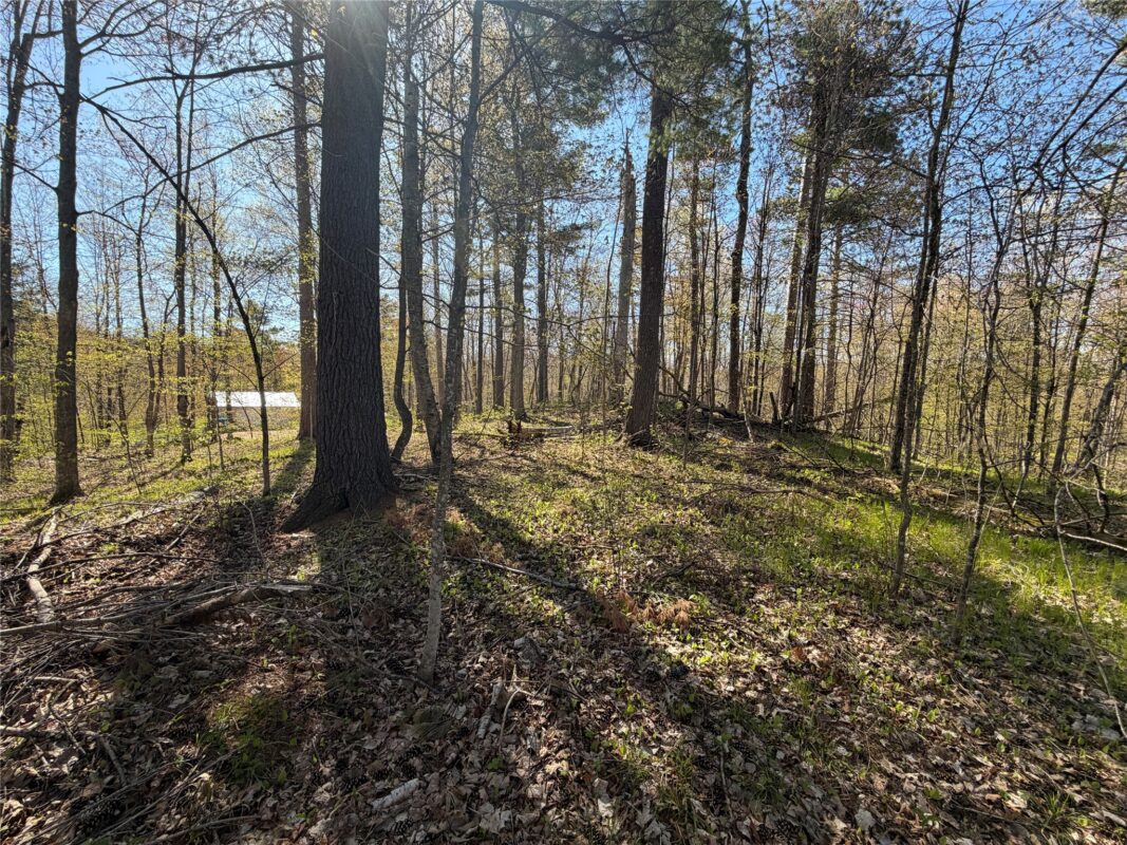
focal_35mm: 14
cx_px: 564
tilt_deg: -3.8
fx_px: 456
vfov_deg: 85.7
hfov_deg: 102.1
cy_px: 422
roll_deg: +0.1
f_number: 2.2
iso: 64
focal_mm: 2.22
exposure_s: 1/502
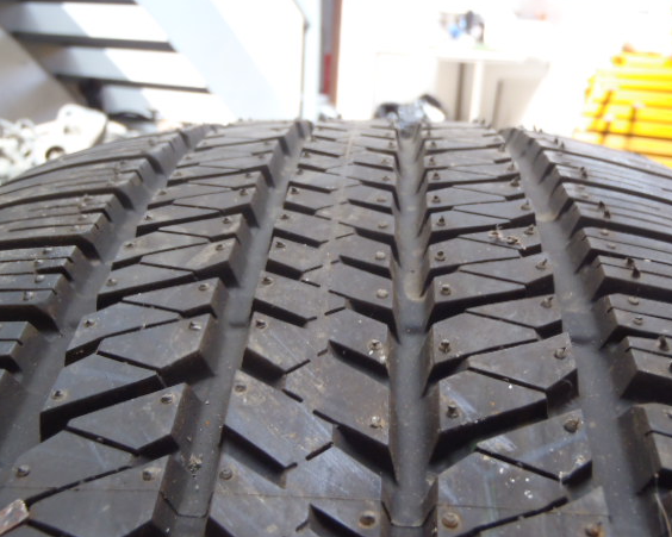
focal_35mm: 41
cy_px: 271
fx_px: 815
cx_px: 324
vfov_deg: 36.5
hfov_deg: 44.8
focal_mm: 6.64
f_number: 4.7
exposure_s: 1/25
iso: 200
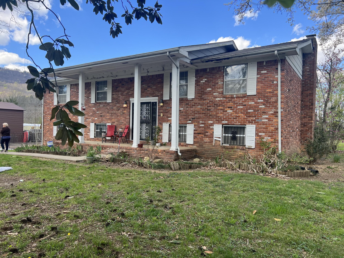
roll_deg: -1.2
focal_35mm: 26
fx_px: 258
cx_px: 172
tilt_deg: +0.1
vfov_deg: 53.1
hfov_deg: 67.3
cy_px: 129
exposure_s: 1/709
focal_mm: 5.7
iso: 50
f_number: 1.5
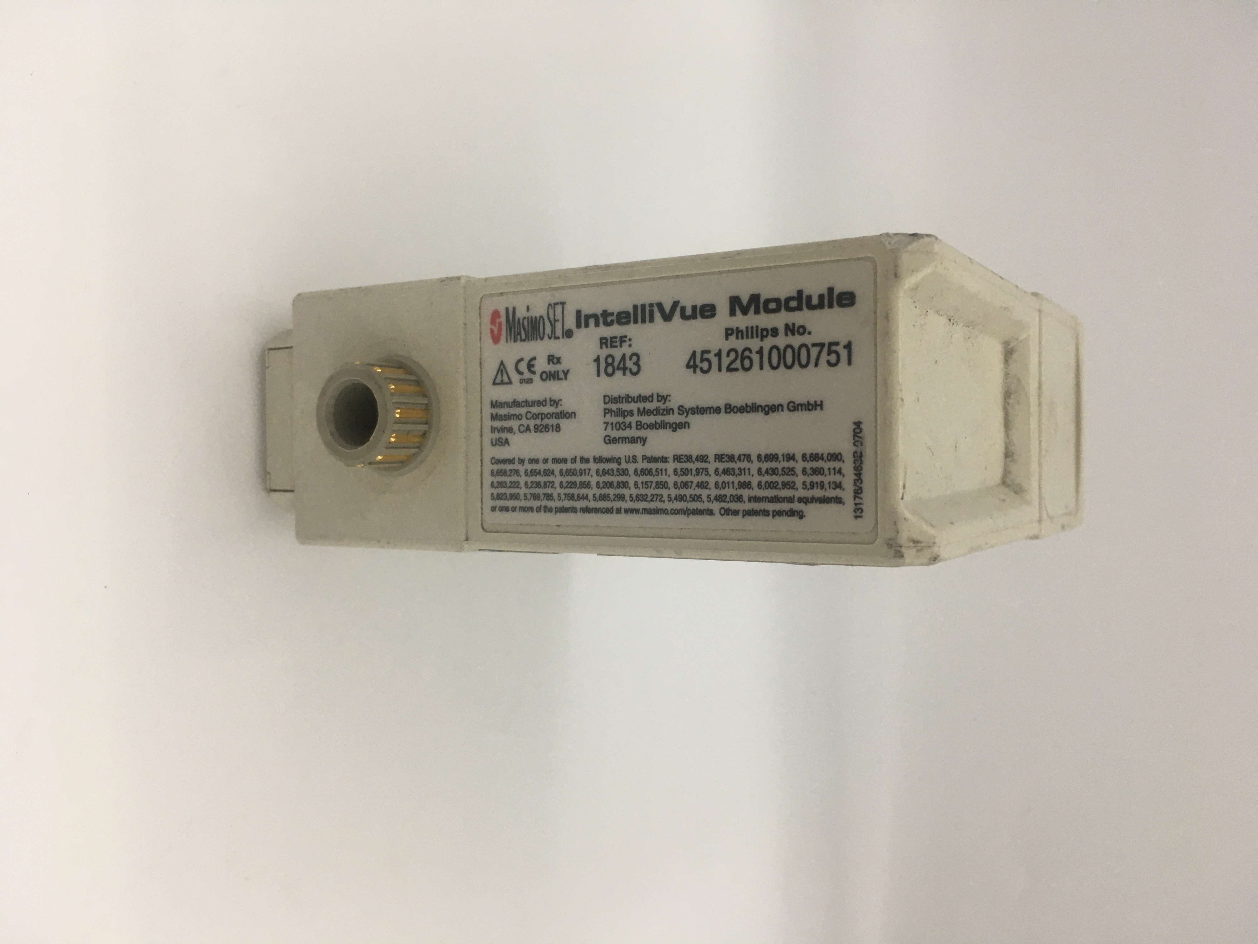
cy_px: 472
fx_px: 1054
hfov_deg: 61.7
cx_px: 629
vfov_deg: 48.2
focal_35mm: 29
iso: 40
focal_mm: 4.15
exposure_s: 1/33
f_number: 2.2
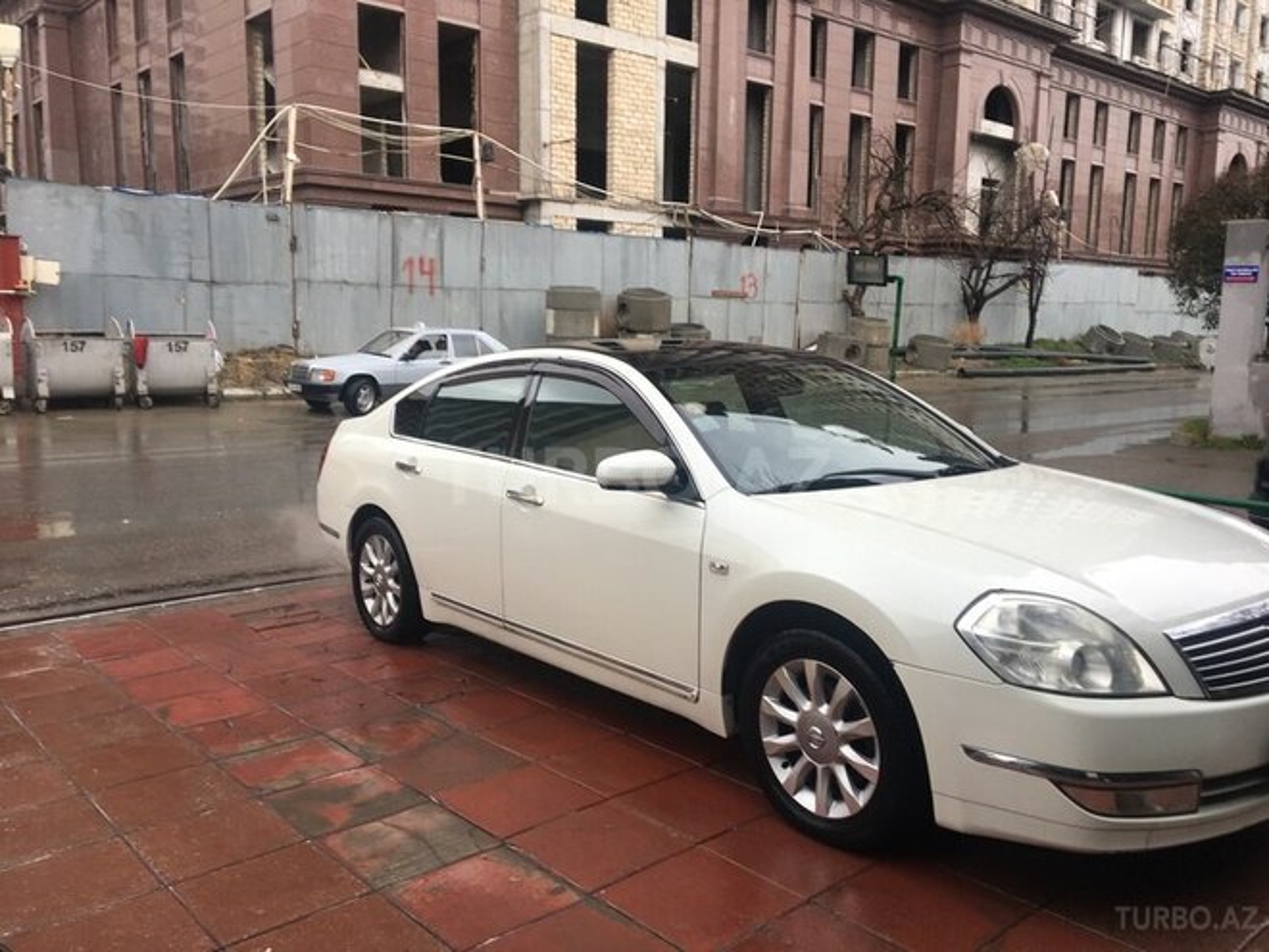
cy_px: 476
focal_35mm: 29
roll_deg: -1.6
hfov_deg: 61.7
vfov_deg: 48.2
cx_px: 634
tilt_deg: -8.7
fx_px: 1063
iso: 25
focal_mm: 4.15
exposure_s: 1/107
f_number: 2.2
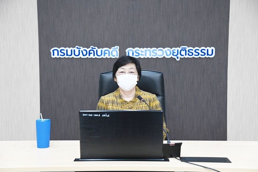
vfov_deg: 24.2
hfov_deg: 35.6
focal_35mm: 56
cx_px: 129
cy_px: 86
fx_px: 401
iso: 5000
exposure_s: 1/640
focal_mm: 55
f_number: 4
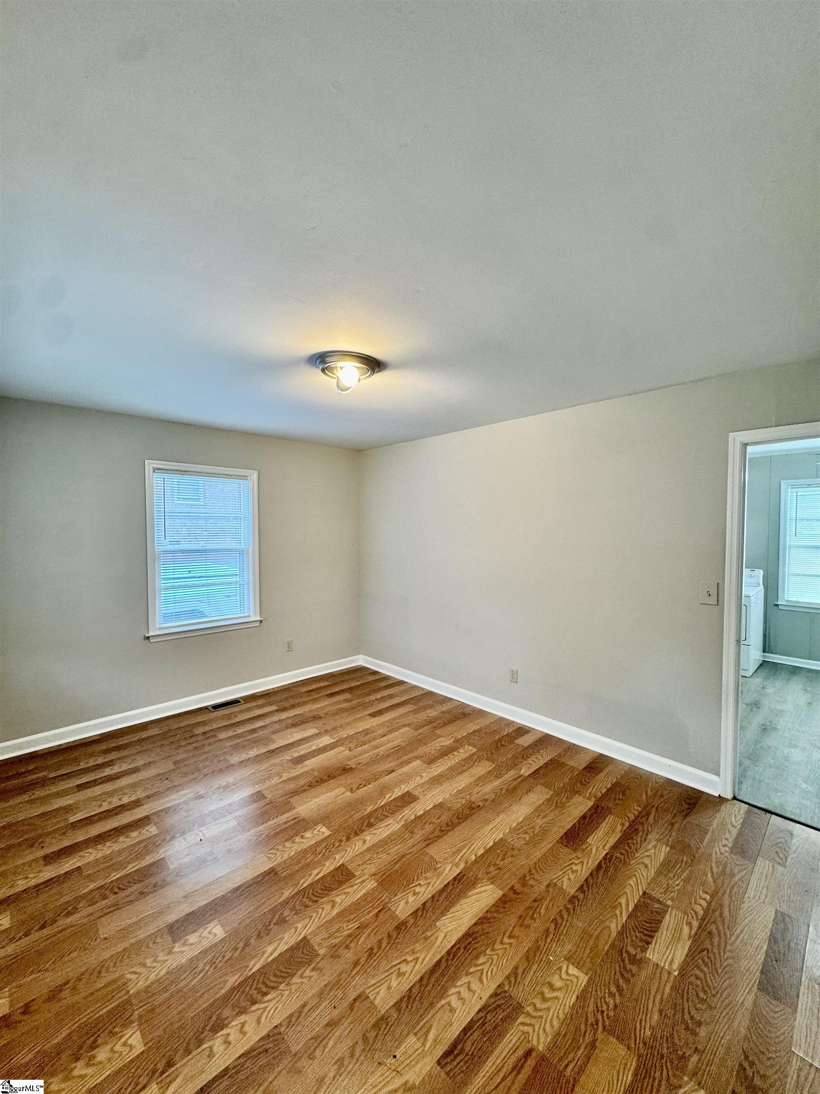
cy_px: 547
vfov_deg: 102.1
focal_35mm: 14
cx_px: 410
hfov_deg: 85.7
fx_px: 442
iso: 200
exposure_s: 1/60
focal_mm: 2.22
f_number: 2.2
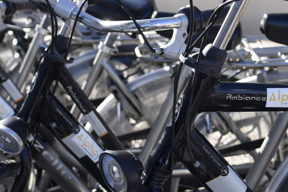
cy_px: 53
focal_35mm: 92
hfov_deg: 22.1
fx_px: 736
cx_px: 185
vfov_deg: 14.8
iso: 100
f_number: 4
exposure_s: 1/320
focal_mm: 35
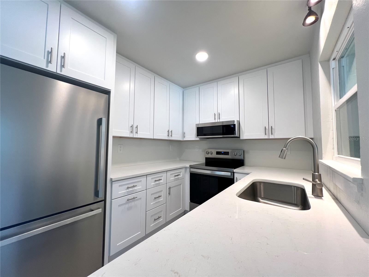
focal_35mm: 13
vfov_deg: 89.9
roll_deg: +0.0
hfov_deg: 106.2
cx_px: 184
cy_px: 138
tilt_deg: +3.1
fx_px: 139
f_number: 1.8
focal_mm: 1.57
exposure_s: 1/120
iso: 125
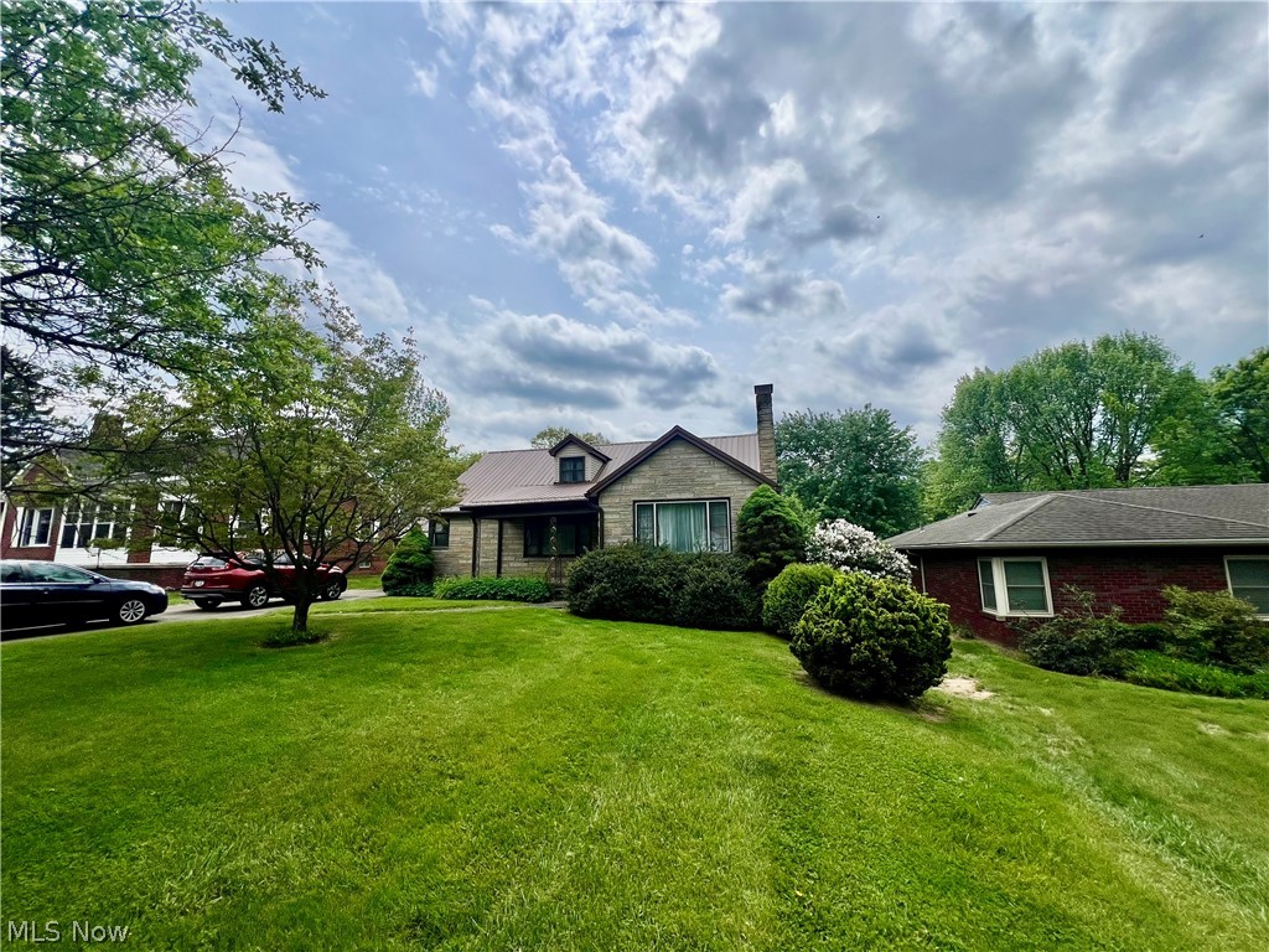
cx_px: 634
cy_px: 476
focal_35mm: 13
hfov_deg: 106.2
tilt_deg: +7.9
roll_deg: -0.3
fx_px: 477
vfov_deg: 89.9
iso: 32
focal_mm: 1.57
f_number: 1.8
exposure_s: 1/3774
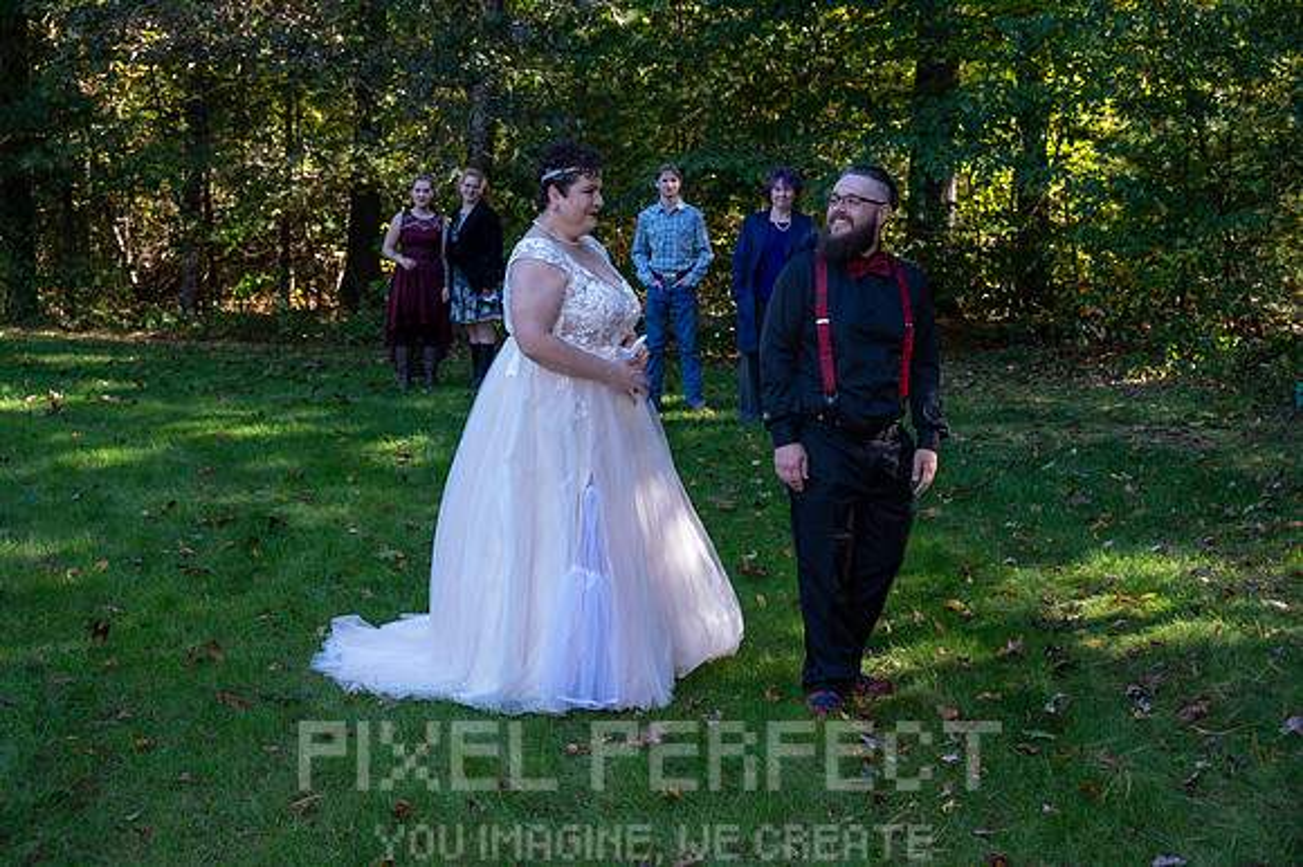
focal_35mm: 52
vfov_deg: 26.0
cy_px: 434
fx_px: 1881
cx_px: 652
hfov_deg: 38.2
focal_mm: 52
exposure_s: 1/60
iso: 280
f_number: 5.6
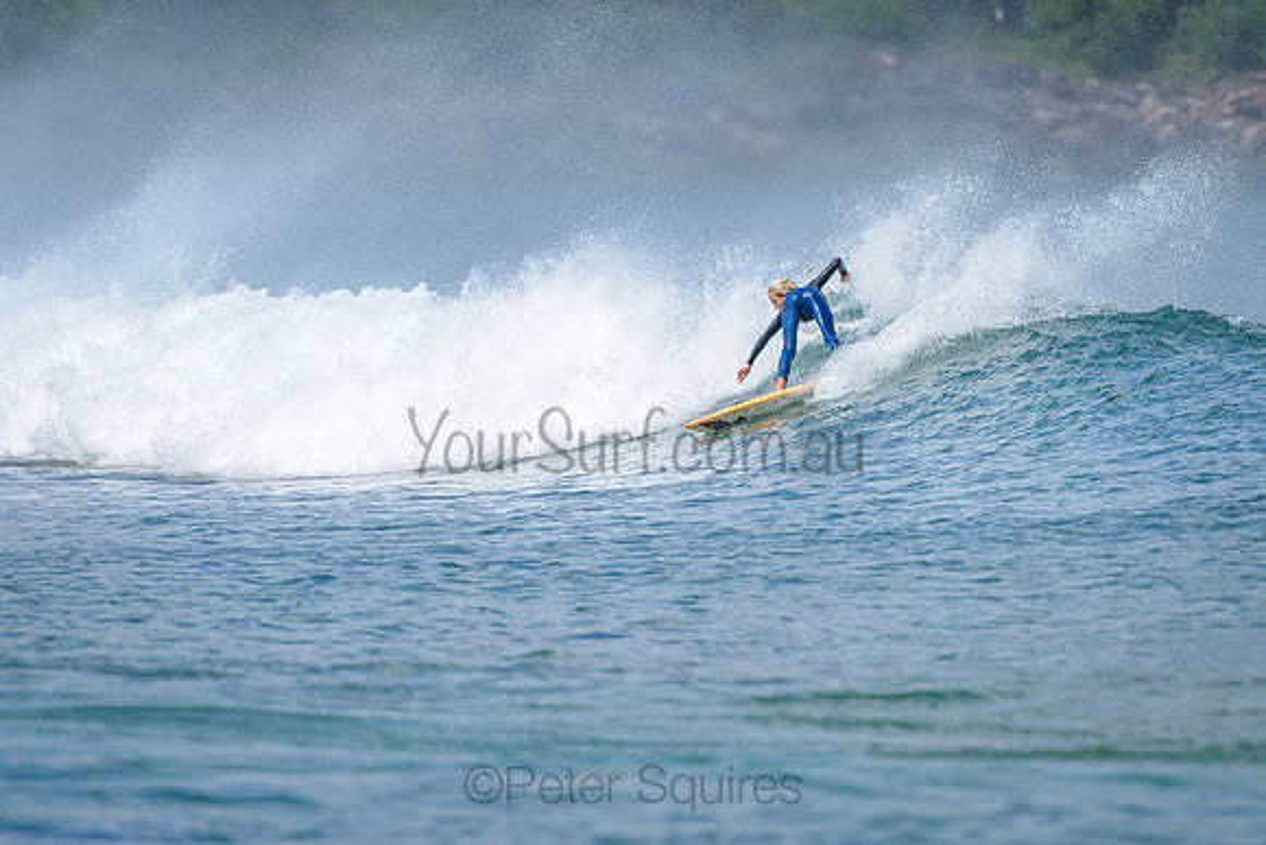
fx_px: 21549
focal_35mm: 613
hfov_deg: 3.4
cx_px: 702
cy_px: 328
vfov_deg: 2.2
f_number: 5.6
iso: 220
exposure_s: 1/2000
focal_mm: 500
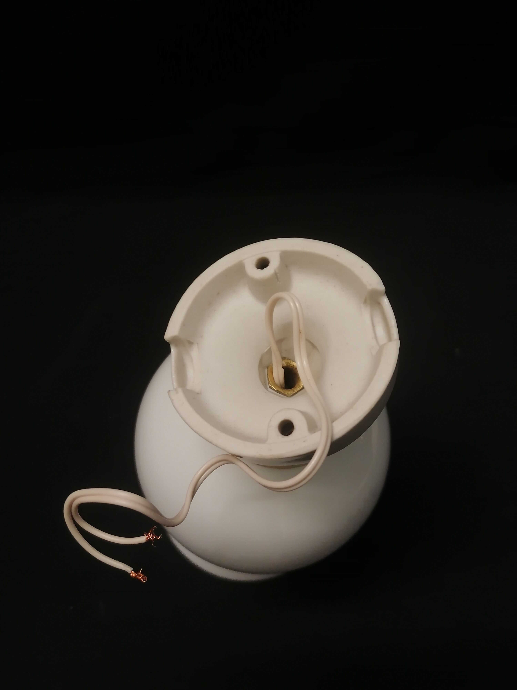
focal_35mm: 27
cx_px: 258
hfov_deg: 51.4
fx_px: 538
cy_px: 345
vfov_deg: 65.3
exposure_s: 1/100
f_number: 1.8
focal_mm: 4.75
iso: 500
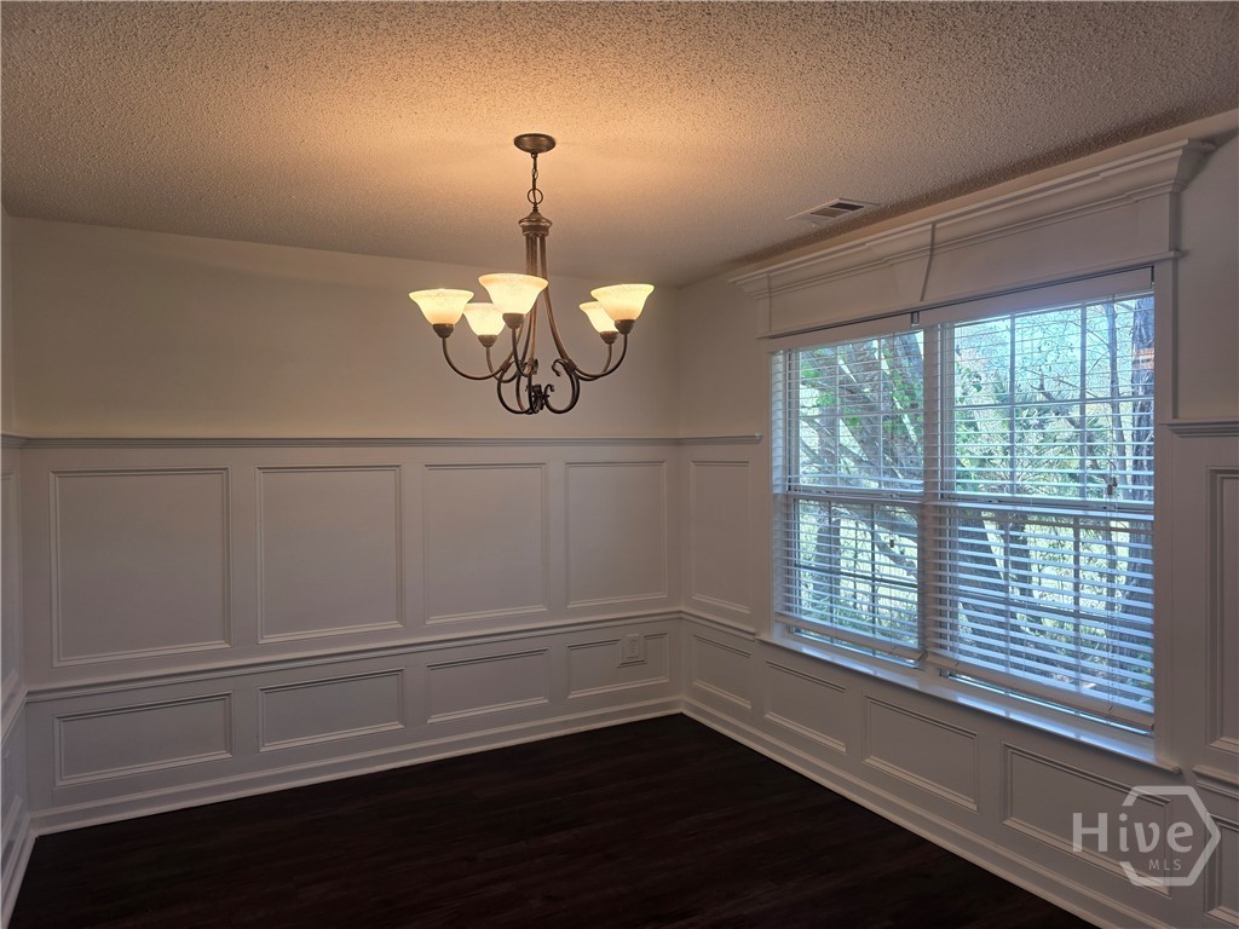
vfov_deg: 58.9
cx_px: 620
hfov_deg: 73.9
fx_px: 823
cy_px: 464
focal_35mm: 23
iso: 50
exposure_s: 1/120
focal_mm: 6.3
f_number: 1.7
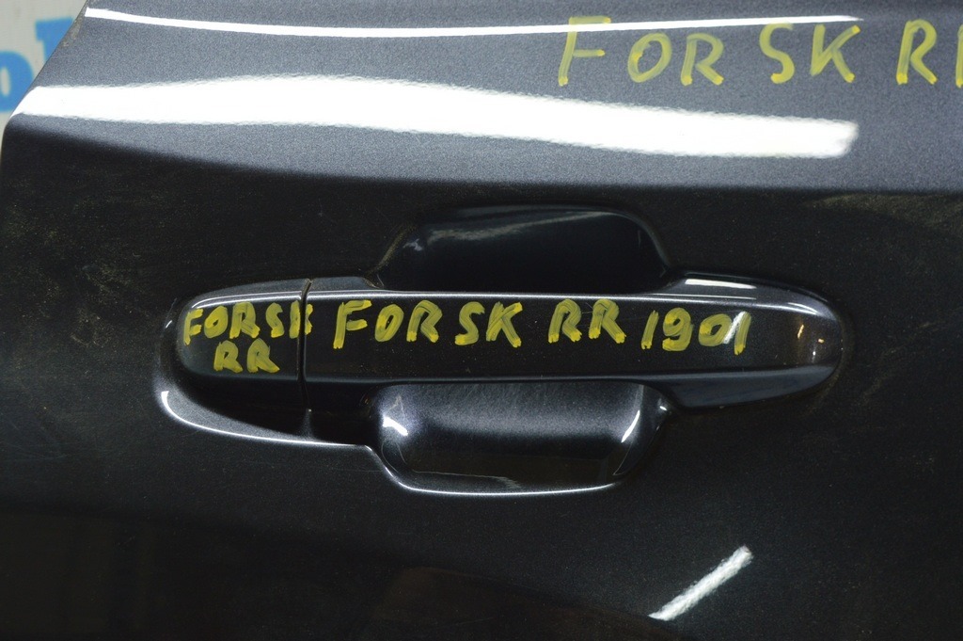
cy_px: 320
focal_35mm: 60
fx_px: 1604
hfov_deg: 33.4
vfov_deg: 22.6
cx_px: 482
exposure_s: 1/40
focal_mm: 40
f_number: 5
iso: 400
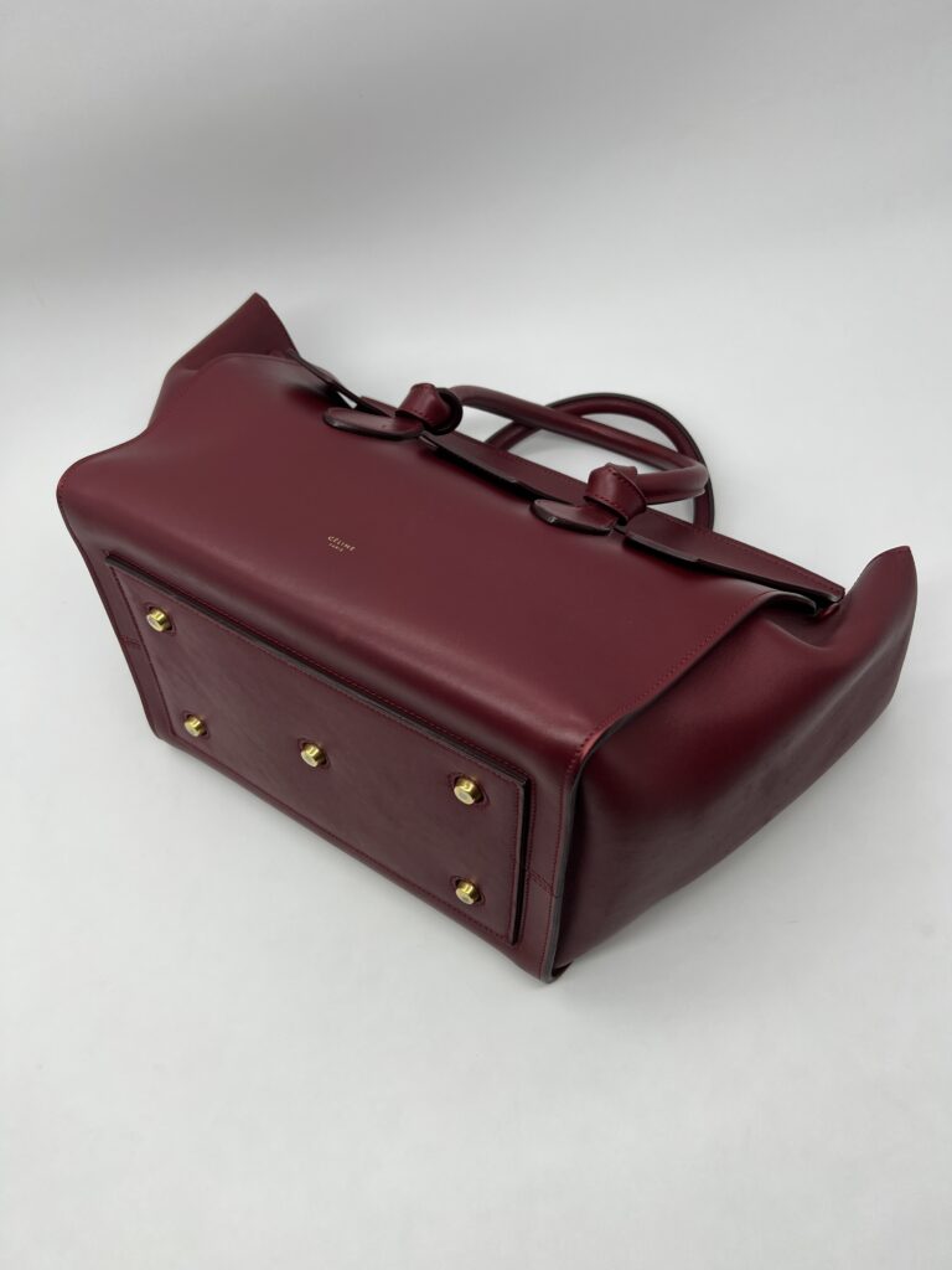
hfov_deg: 53.1
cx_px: 476
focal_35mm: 26
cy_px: 635
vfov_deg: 67.3
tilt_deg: -57.5
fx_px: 953
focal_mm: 5.7
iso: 40
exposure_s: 1/236
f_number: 1.5
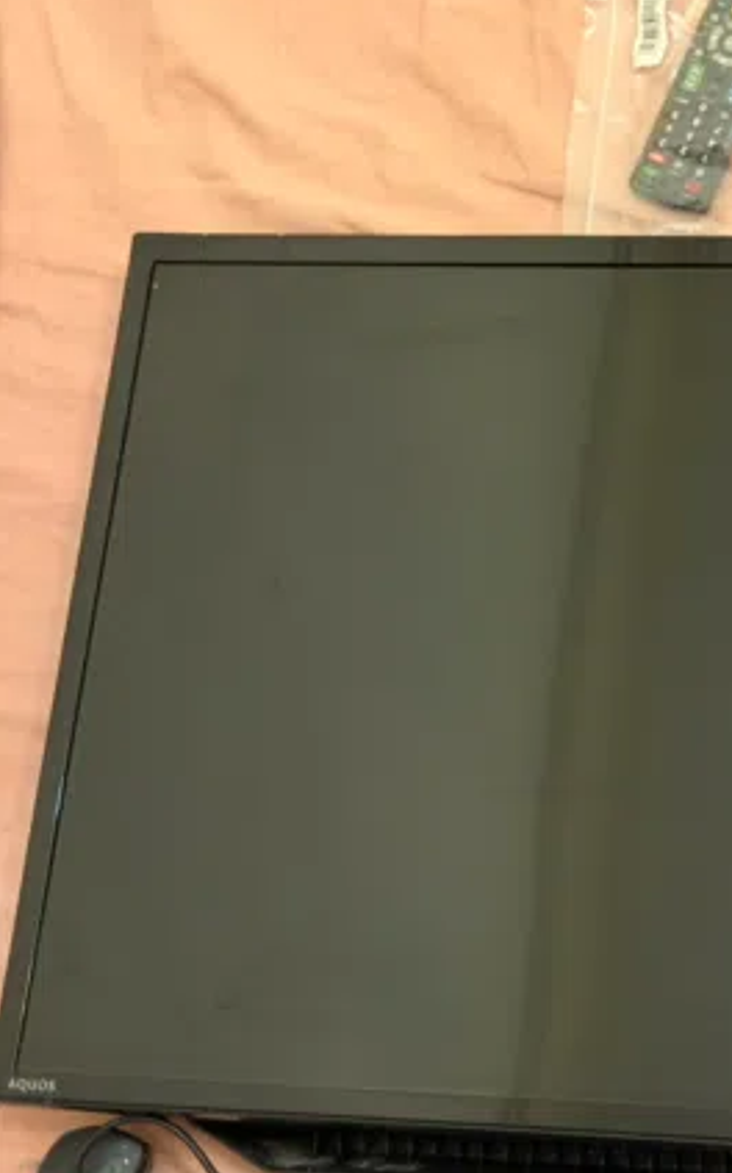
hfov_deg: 16.2
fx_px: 2460
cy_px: 599
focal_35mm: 77
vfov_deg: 26.8
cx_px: 884
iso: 640
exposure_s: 1/20
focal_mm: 6.76
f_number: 1.78
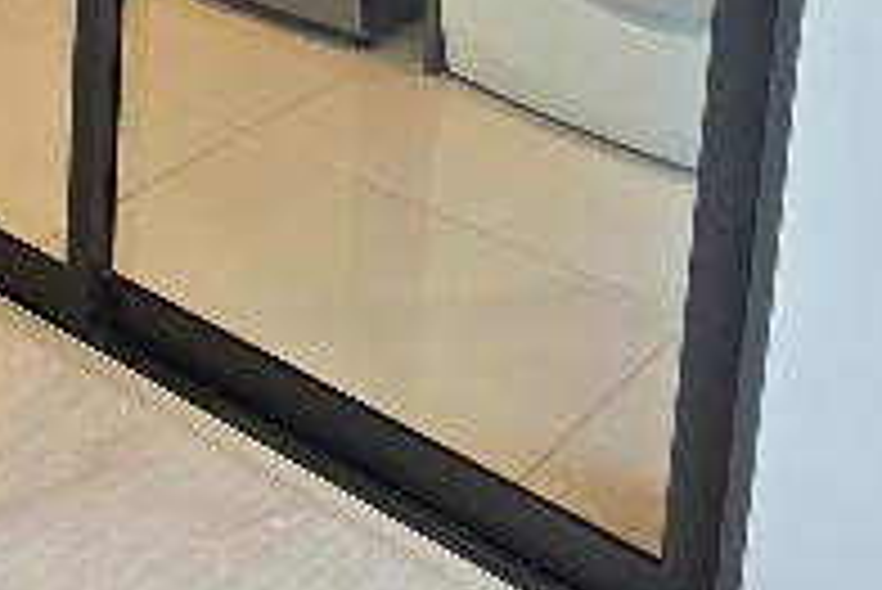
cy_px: -527
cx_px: -369
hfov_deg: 24.2
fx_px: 1692
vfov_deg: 16.1
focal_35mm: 69
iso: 125
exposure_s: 1/50
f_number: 2.2
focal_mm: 2.2
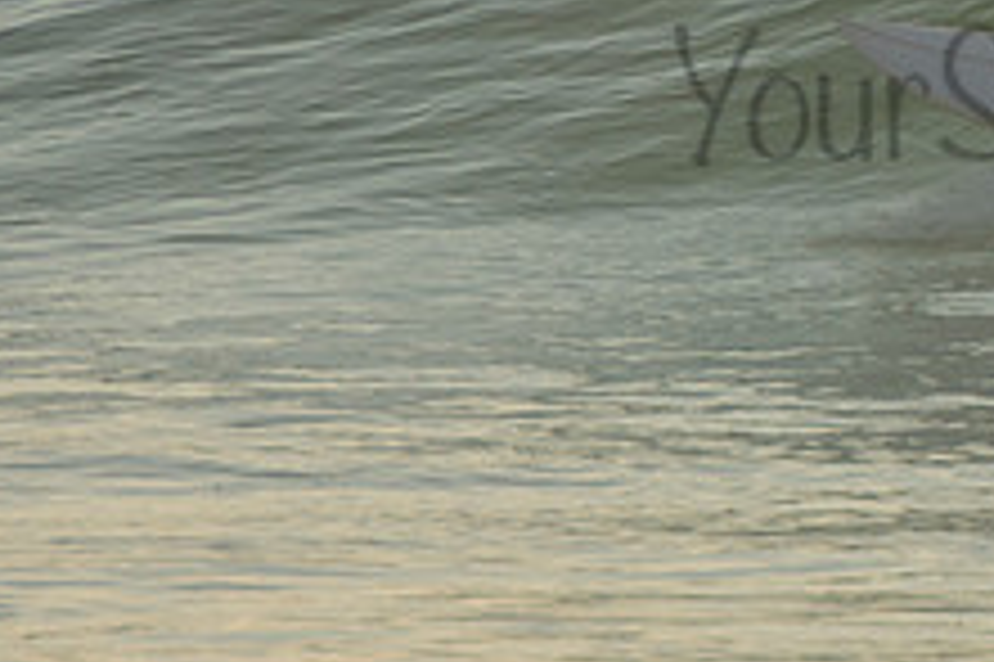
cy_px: 56
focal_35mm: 1576
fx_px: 43481
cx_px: 1138
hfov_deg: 1.3
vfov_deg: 0.9
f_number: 5.6
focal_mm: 400
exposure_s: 1/800
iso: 220
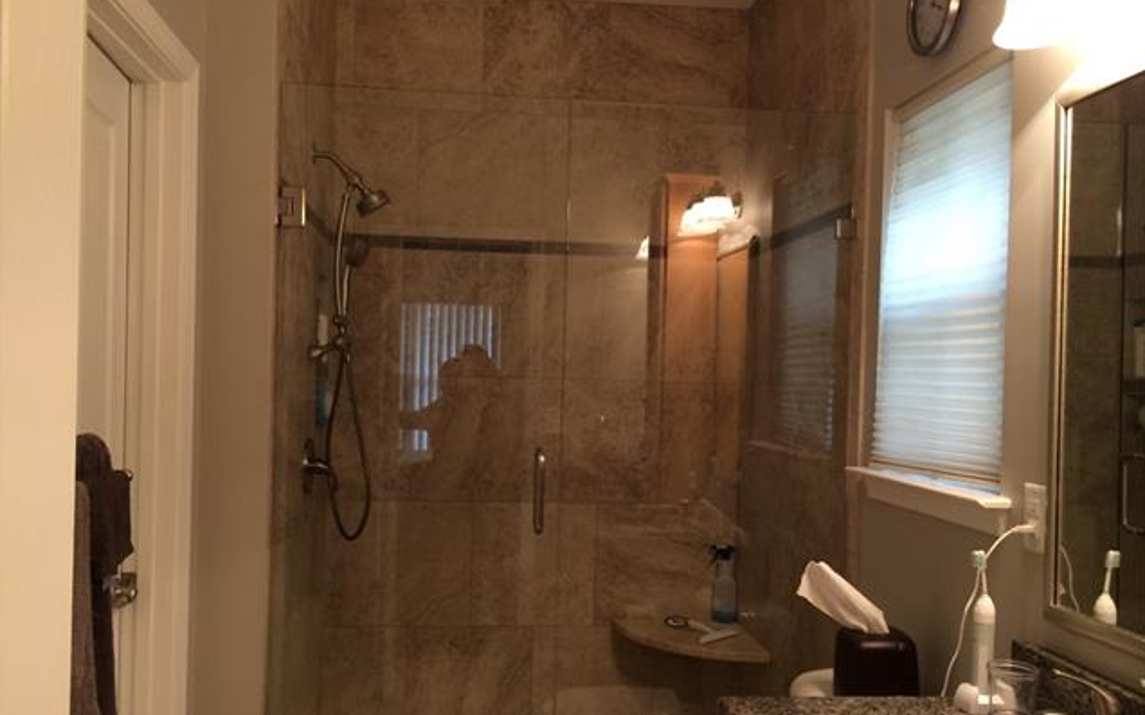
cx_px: 572
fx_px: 998
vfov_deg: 39.4
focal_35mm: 32
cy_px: 394
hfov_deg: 59.7
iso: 100
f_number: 2.2
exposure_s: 1/30
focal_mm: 4.12
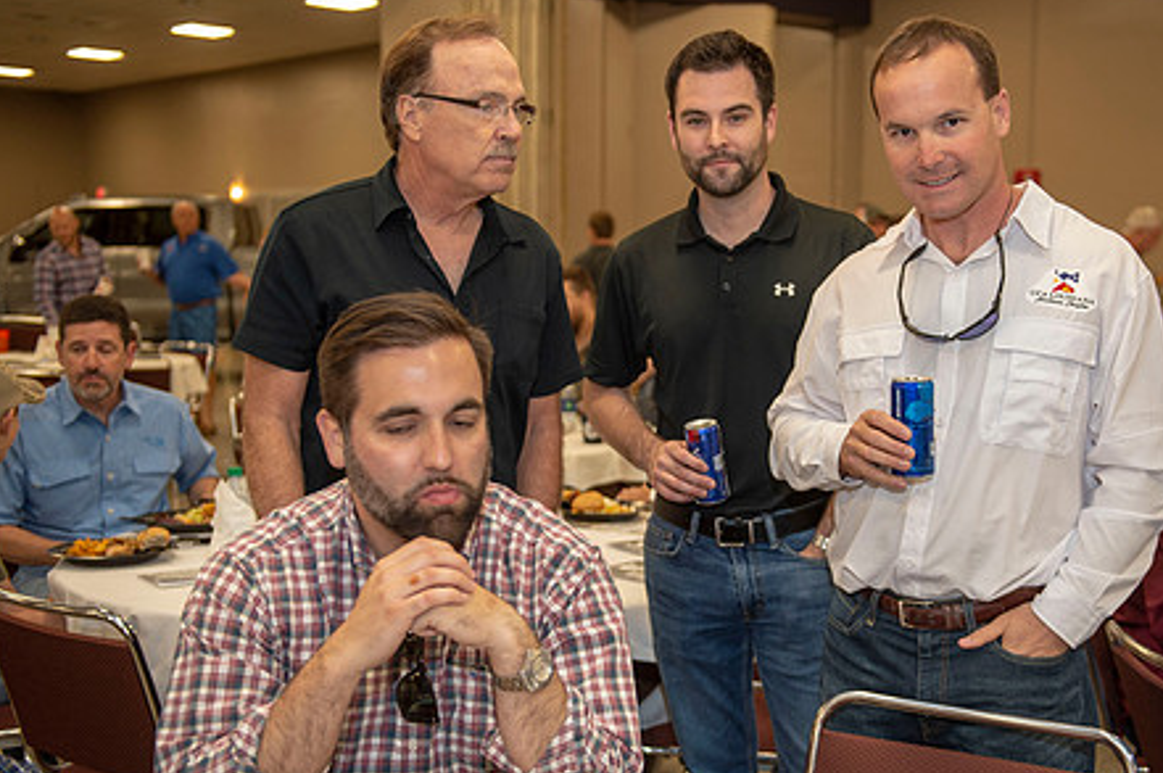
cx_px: 712
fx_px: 1613
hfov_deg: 39.4
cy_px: 448
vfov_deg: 26.9
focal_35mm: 50
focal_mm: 38
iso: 800
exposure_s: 1/100
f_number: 2.8
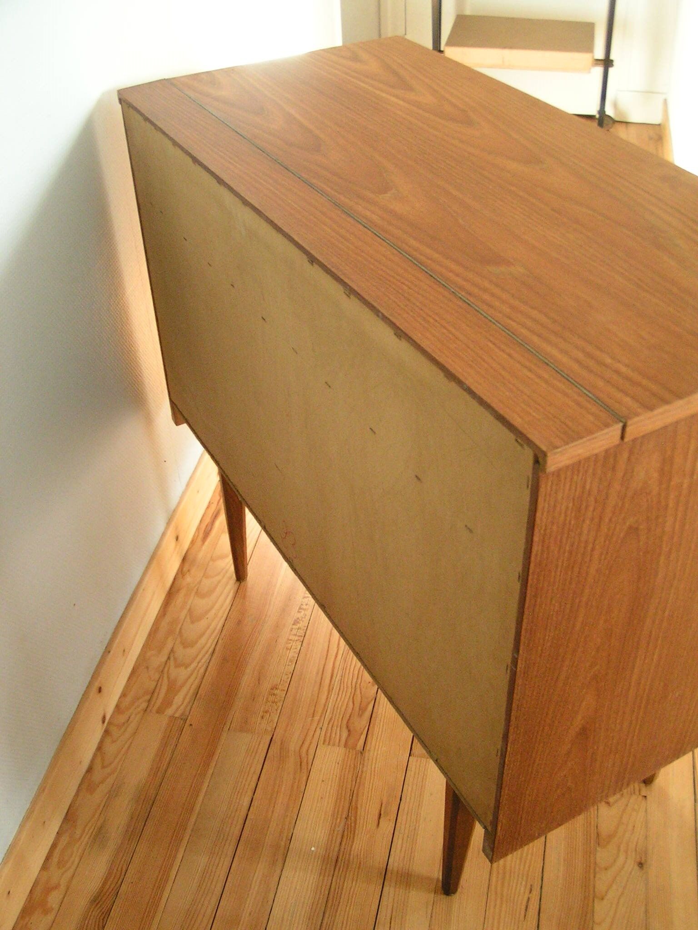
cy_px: 465
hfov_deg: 37.7
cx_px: 349
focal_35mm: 38
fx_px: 1022
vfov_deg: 49.0
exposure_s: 1/30
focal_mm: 5.8
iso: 200
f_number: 2.8
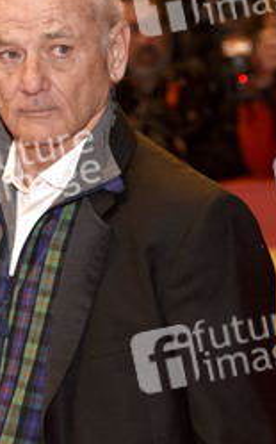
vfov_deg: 12.2
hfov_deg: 7.6
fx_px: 2076
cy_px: 262
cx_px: 61
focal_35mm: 172
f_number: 3.5
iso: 640
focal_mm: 70
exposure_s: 1/400
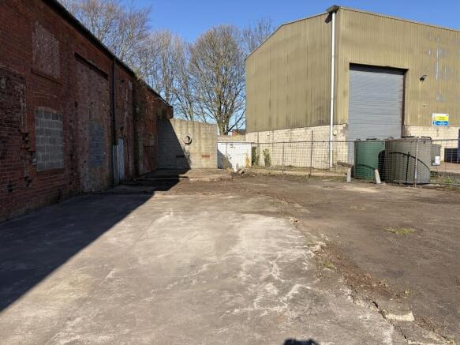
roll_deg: +1.0
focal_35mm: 26
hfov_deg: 67.3
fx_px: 345
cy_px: 172
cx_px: 230
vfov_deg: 53.0
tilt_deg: -0.8
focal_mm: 5.96
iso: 50
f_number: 1.6
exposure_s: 1/3448
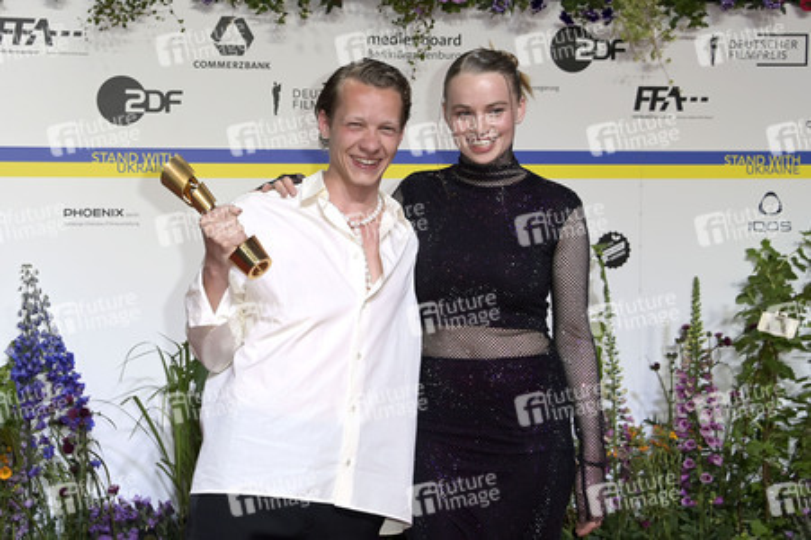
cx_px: 406
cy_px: 270
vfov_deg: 24.6
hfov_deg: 36.3
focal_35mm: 55
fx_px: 1238
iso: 800
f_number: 5.6
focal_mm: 55
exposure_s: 1/250
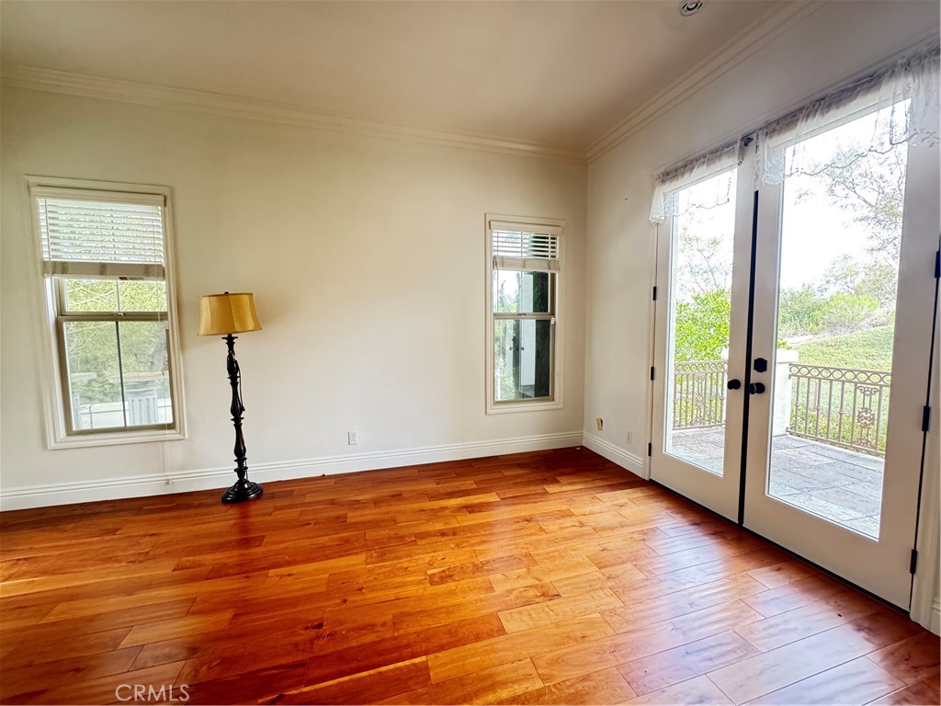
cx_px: 470
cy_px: 353
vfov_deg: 85.7
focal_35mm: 14
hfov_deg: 102.1
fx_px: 381
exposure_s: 1/75
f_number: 2.2
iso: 320
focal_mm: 2.22
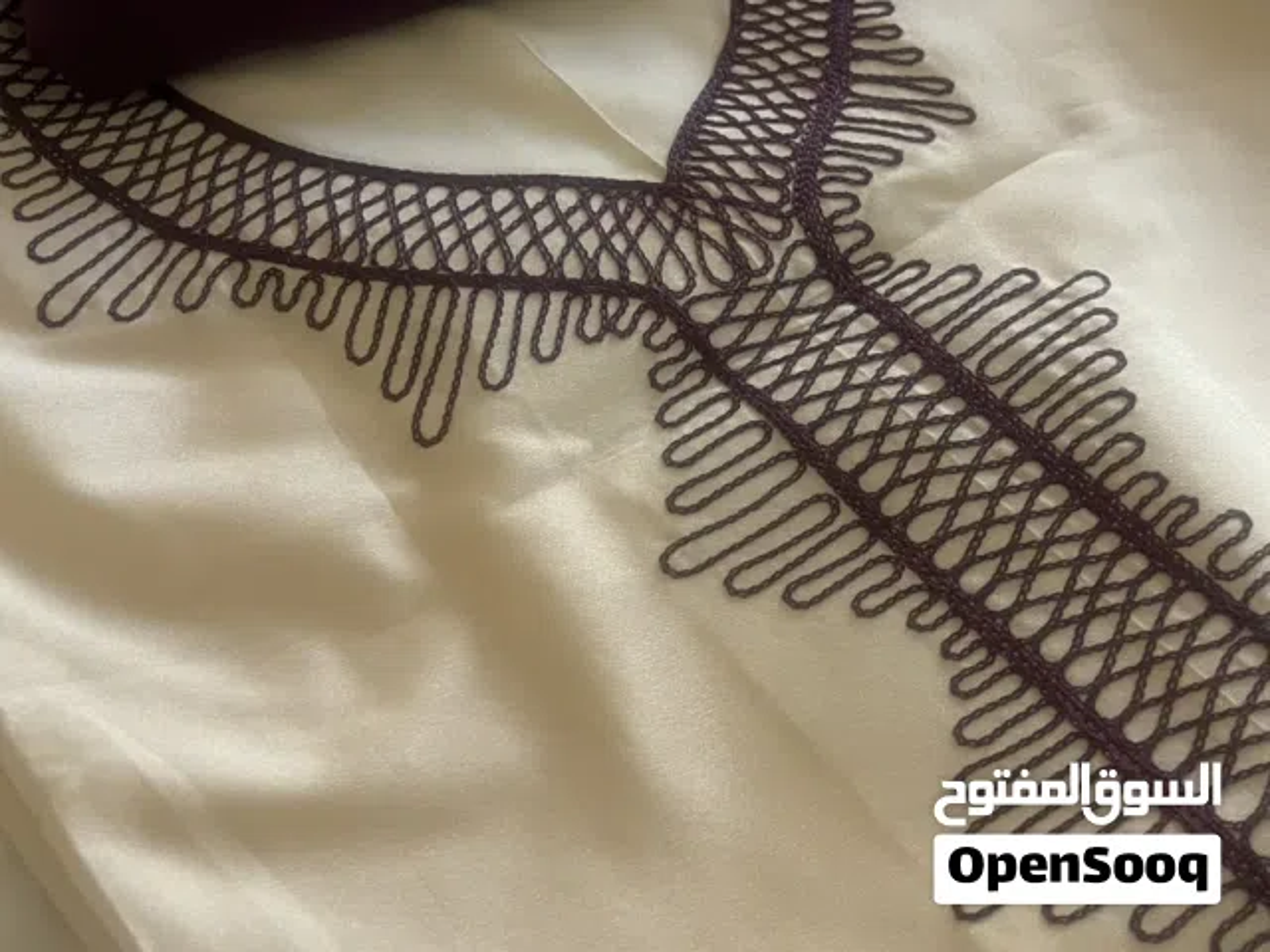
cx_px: 635
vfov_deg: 53.1
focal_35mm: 26
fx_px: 954
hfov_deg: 67.3
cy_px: 476
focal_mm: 5.7
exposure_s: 1/60
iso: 320
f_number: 1.5
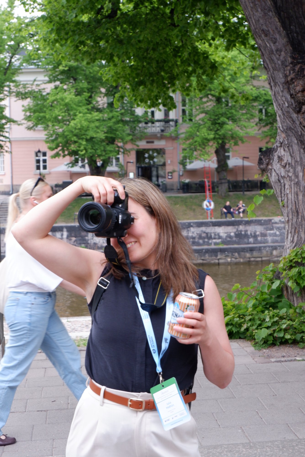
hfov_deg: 22.7
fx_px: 761
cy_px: 228
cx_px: 152
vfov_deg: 33.4
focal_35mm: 60
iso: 640
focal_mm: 40.8
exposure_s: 1/100
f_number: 5.6
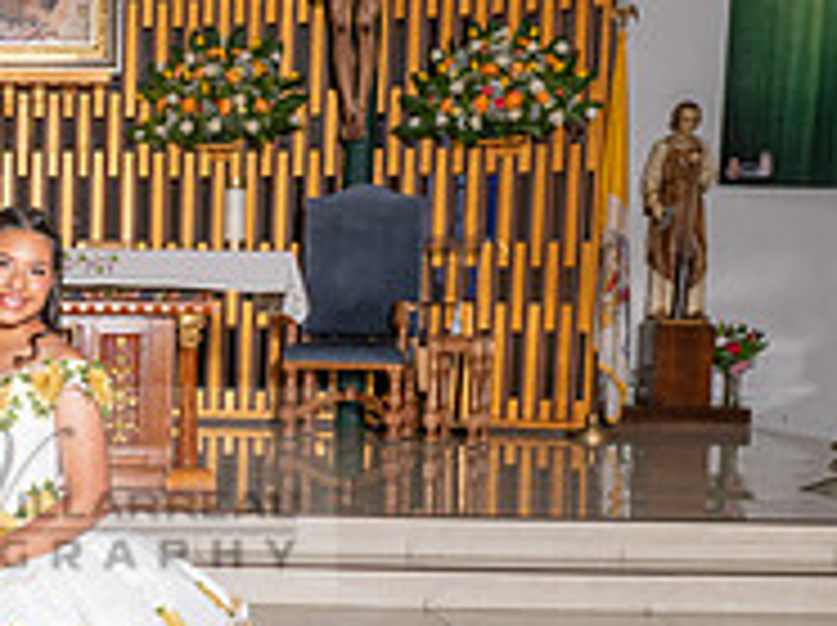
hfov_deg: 25.4
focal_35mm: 72
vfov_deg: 20.2
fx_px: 1739
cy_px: 493
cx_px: -45
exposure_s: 1/160
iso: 320
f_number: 7.1
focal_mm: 24
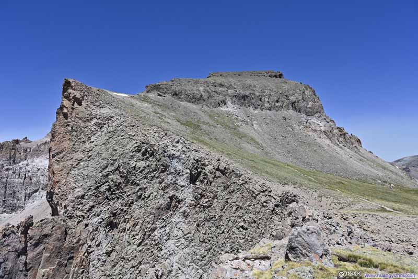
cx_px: 209
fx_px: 279
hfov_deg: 73.8
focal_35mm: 24
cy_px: 140
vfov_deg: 53.1
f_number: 6.3
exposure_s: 1/500
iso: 64
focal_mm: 24
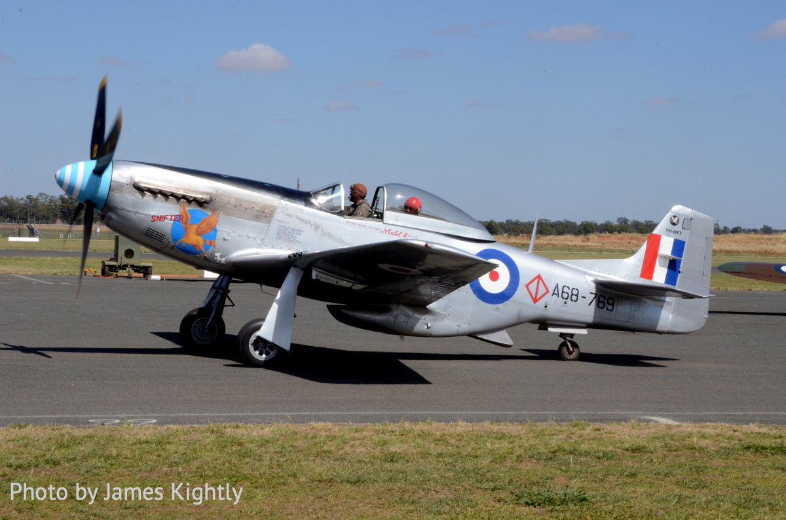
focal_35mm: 84
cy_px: 260
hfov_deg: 24.2
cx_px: 393
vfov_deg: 16.2
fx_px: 1830
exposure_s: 1/250
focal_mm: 56
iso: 800
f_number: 29
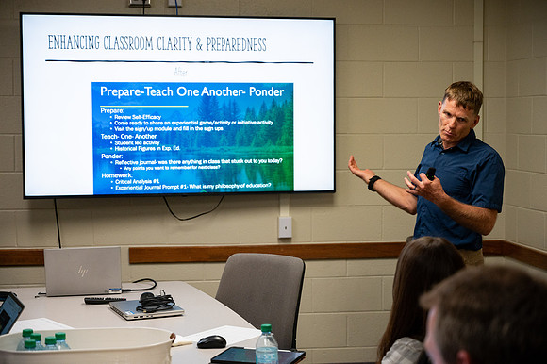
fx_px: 1063
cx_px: 274
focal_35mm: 70
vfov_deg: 19.4
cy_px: 182
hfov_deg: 28.9
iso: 1600
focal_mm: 70
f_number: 4
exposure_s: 1/250
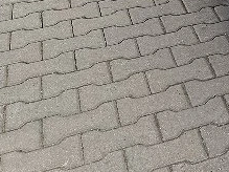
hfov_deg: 15.2
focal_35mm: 105
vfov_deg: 13.2
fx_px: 694
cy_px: -91
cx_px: 453
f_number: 1.8
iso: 50
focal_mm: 5.4
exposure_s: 1/5000
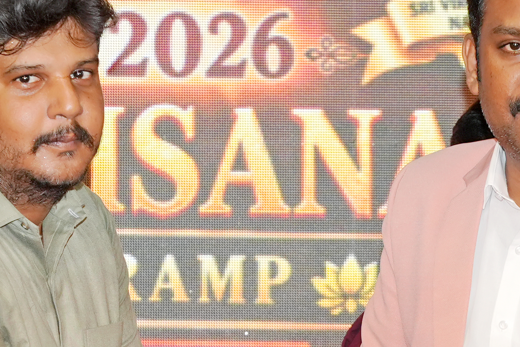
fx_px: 3512
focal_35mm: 243
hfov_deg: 8.4
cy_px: 503
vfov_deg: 5.6
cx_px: 454
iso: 800
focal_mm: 67.6
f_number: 5
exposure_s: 1/200
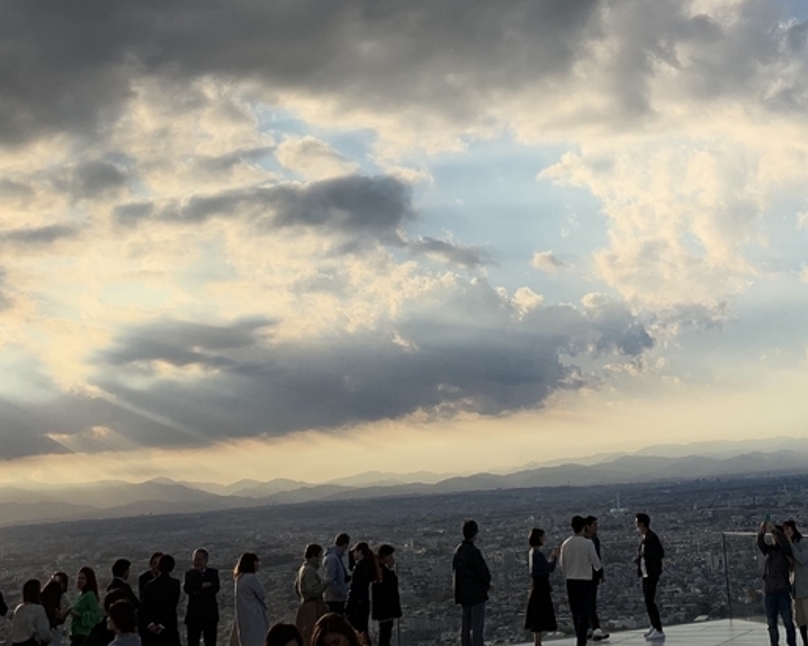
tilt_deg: +17.2
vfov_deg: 25.1
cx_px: 595
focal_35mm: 59
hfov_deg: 31.4
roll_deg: +2.6
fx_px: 1411
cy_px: 75
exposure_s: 1/4098
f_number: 1.8
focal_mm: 4.25
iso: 25
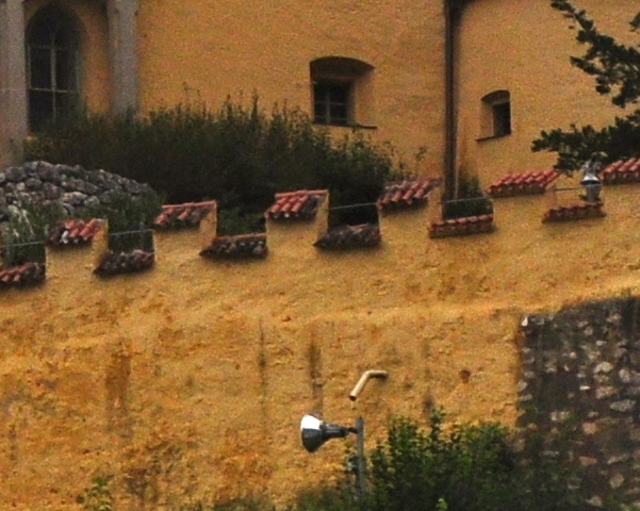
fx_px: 9502
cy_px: -396
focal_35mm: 502
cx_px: -800
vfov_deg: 3.1
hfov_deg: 3.8
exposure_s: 1/3200
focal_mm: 50
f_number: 5
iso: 400
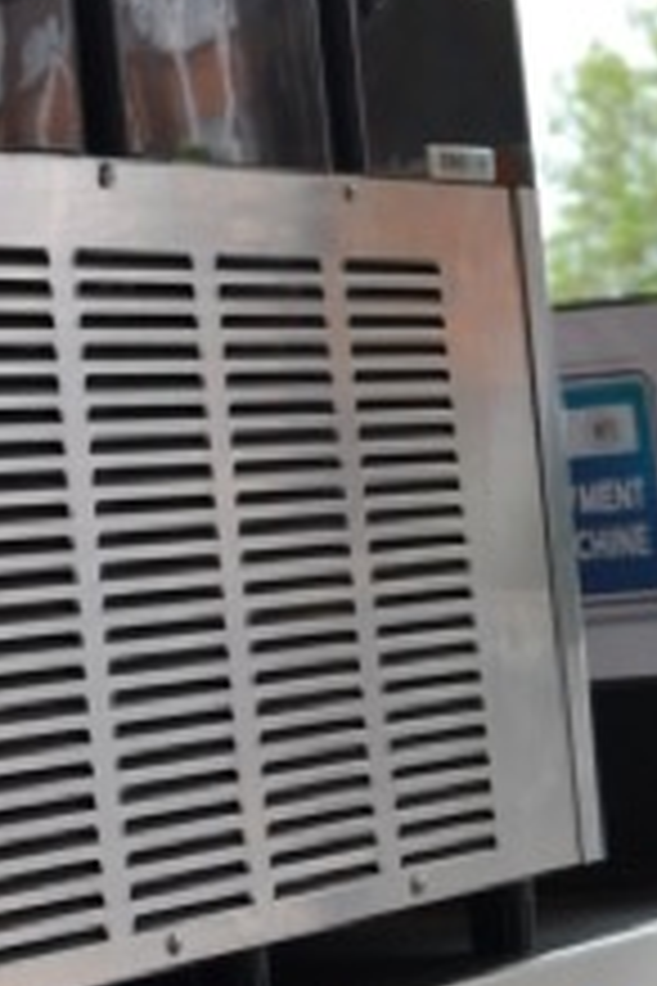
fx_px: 3367
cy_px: 45
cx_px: -200
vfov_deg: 16.4
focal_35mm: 123
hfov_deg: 10.9
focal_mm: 28
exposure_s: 1/60
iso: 320
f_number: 5.6
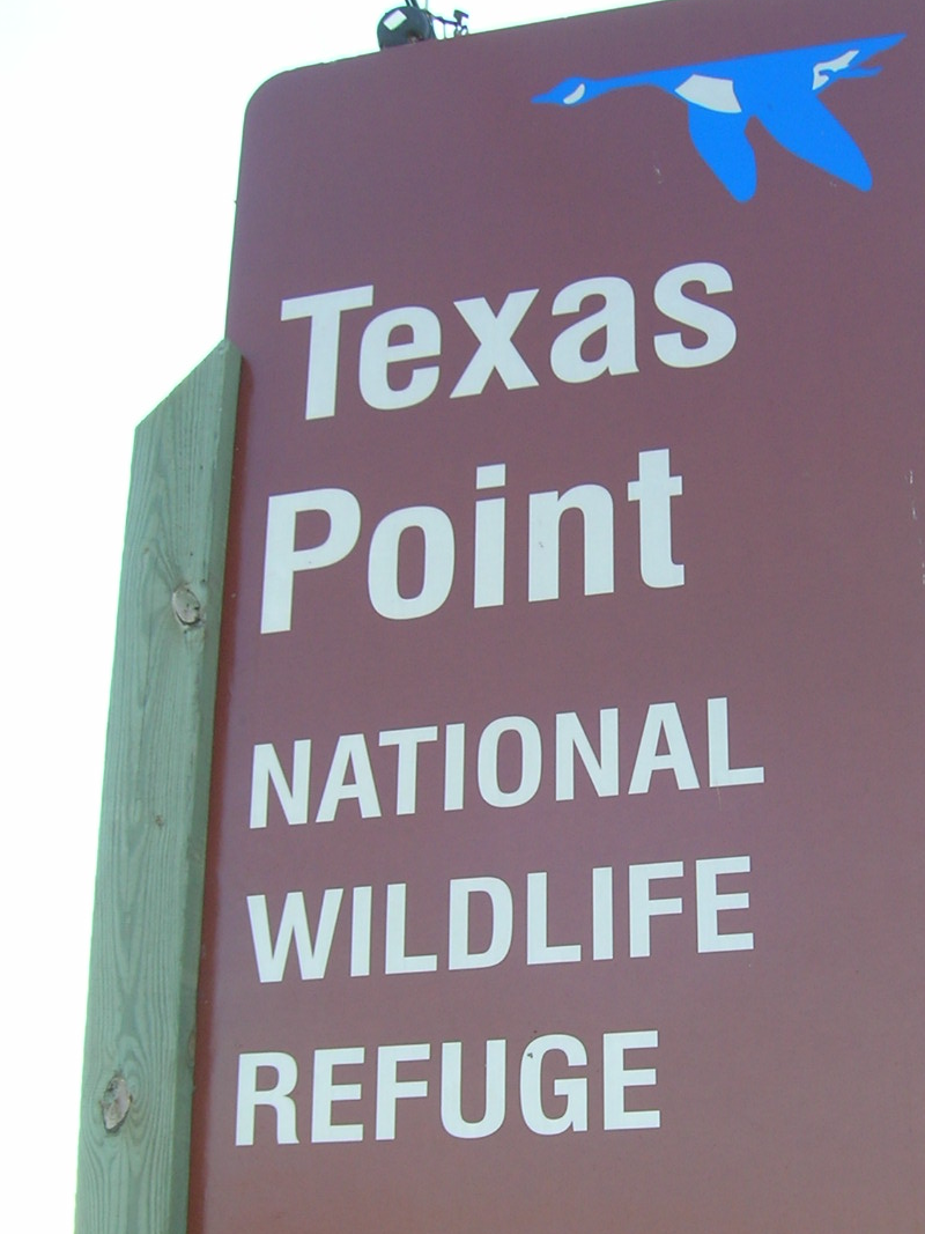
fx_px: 1817
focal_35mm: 51
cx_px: 602
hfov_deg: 28.4
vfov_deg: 36.9
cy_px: 859
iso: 50
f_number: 4.9
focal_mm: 5.7
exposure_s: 1/61
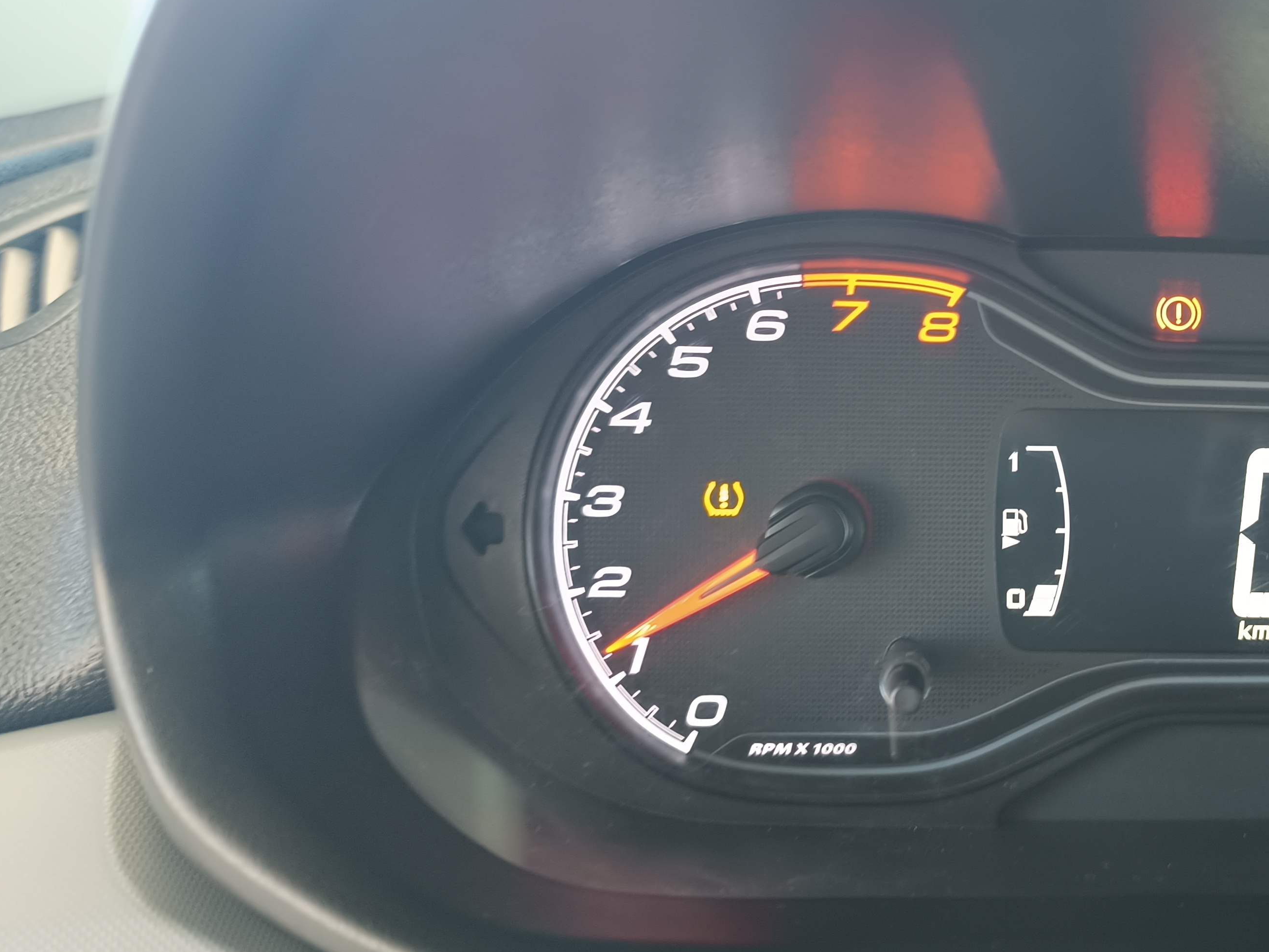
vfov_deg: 54.9
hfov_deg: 64.6
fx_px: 916
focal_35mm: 25
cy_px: 458
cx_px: 974
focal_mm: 6.14
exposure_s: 1/60
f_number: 1.65
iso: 1180
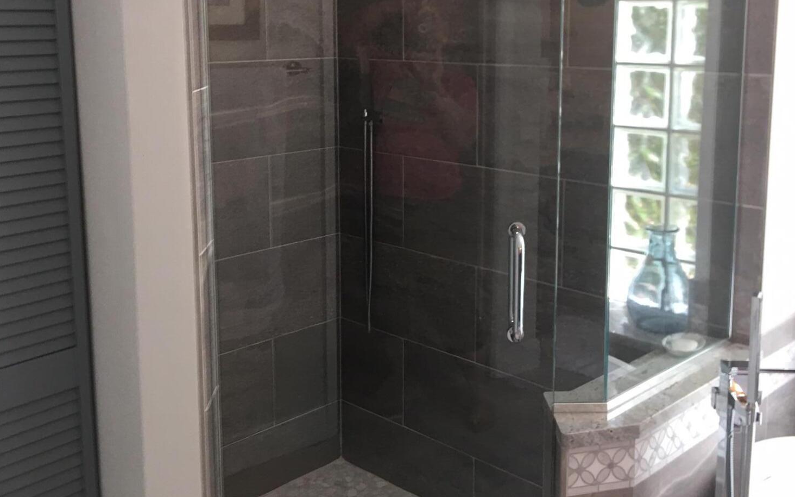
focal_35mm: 42
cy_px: 168
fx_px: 910
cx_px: 393
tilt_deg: -7.8
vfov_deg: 30.3
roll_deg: +0.6
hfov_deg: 47.2
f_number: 2.2
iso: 32
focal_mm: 4.15
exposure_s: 1/40
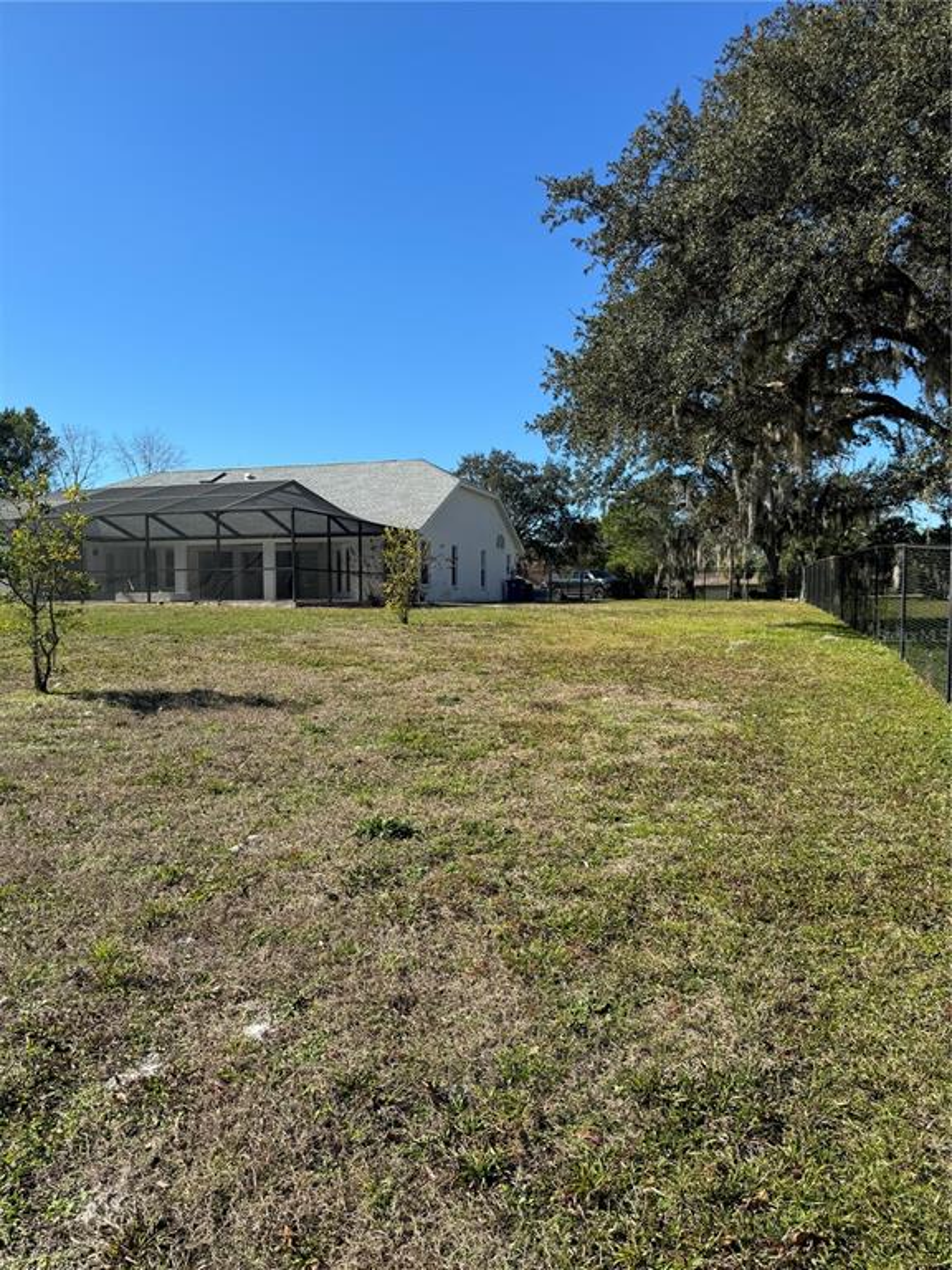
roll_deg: +1.0
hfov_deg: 56.8
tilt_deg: -2.4
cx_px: 476
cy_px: 635
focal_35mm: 24
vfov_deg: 71.6
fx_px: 880
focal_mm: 6.86
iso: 80
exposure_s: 1/3597
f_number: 1.78
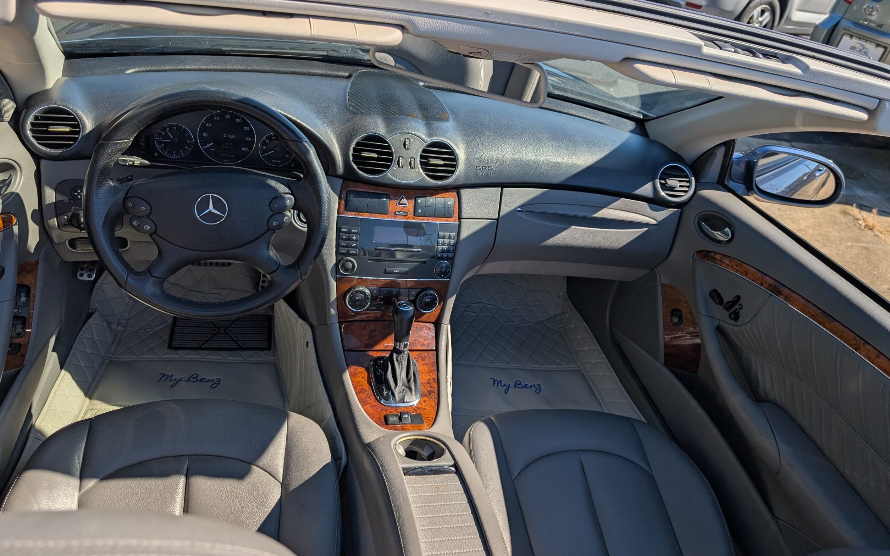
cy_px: 251
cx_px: 449
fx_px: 631
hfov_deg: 70.4
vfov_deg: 47.5
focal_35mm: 26
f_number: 1.68
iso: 18
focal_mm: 6.9
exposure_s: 1/735
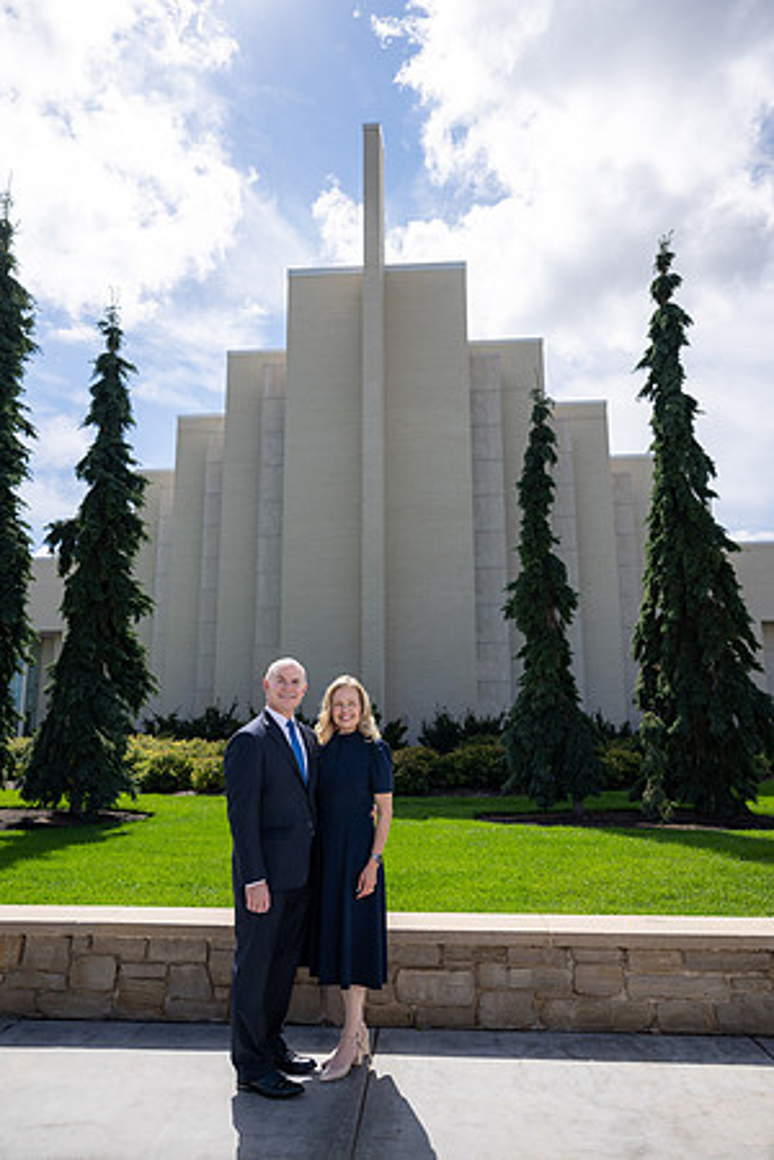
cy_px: 580
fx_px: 774
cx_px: 387
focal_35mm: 24
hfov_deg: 53.1
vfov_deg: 73.7
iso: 100
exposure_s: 1/1600
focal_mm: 24
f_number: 4
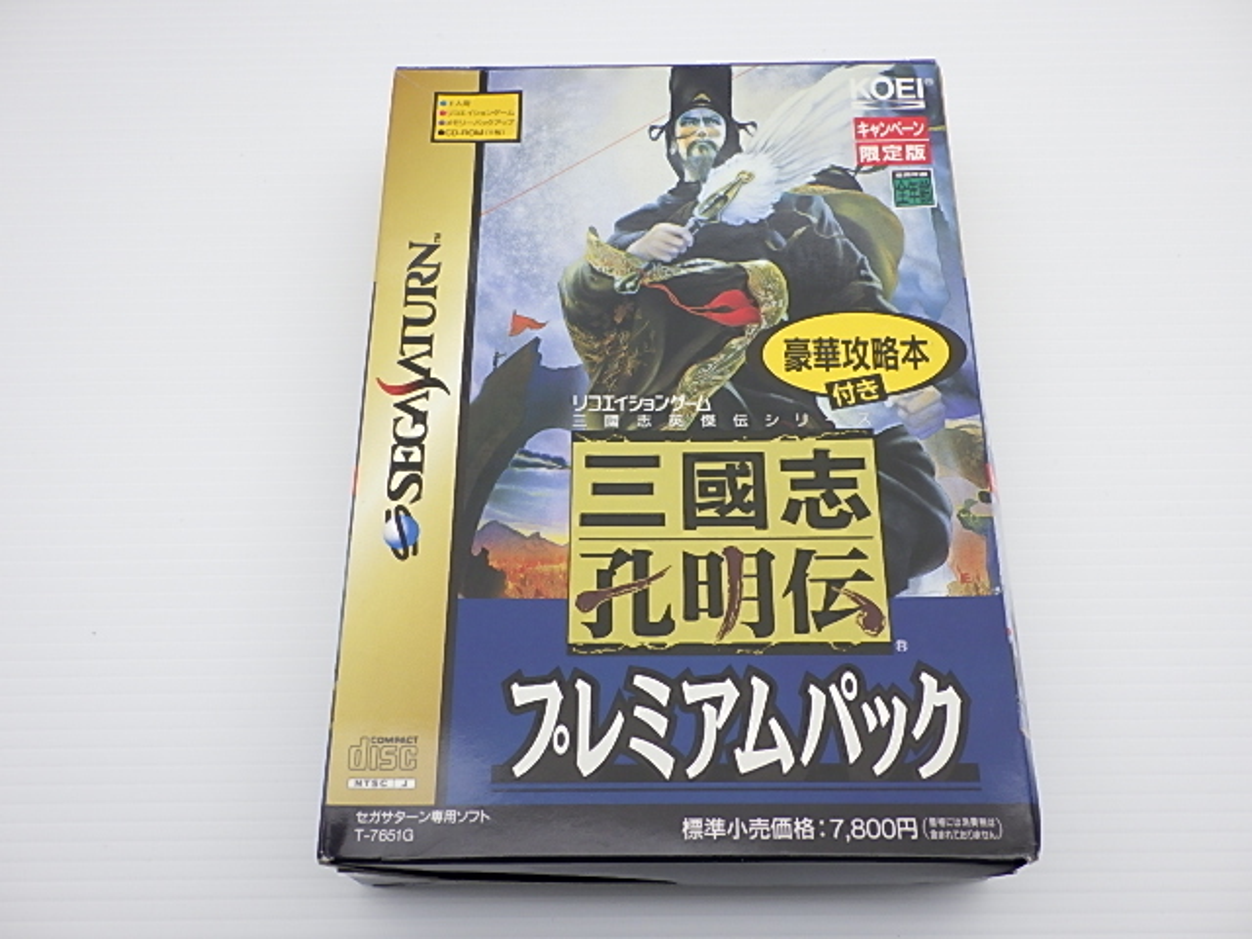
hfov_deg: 54.0
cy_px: 470
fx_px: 1230
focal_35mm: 34
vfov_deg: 41.8
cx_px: 626
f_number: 3.8
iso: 200
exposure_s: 1/125
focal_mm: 6.1
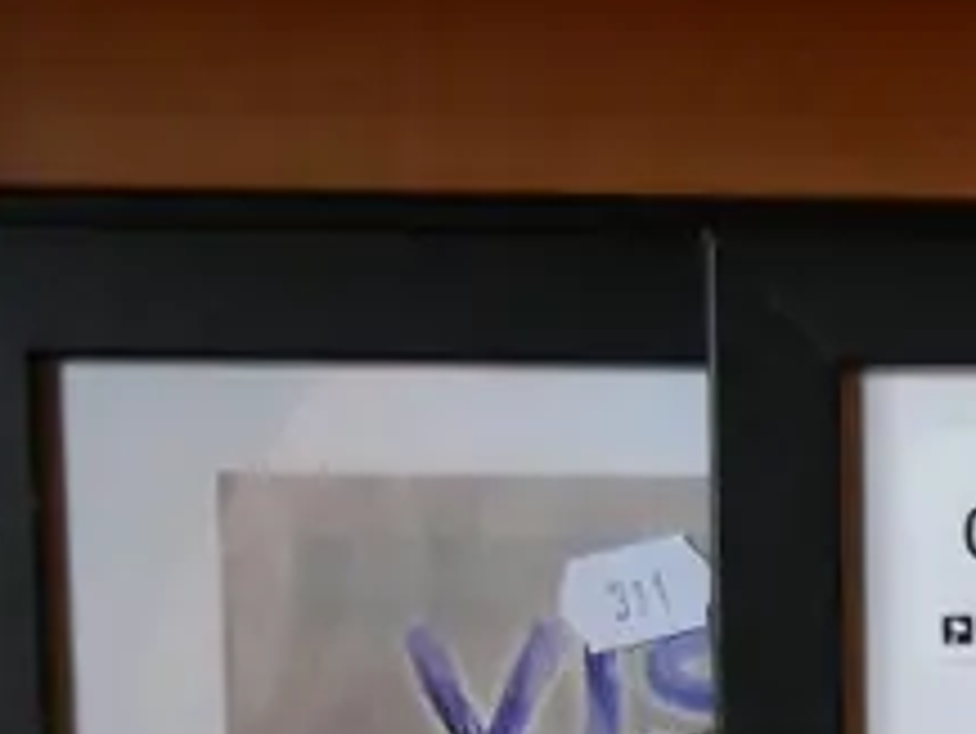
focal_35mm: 170
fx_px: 4796
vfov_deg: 8.2
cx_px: 1336
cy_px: 1554
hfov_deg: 11.3
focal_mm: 18
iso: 1250
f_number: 3.9
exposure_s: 1/60
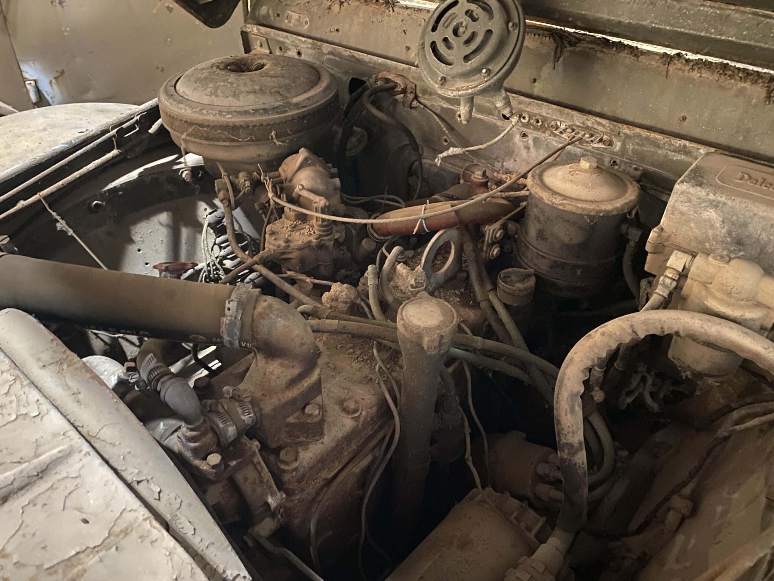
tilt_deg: -39.3
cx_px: 387
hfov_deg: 67.3
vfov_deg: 53.1
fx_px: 581
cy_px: 290
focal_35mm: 26
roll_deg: +3.0
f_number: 1.8
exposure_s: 1/8
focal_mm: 4.25
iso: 640
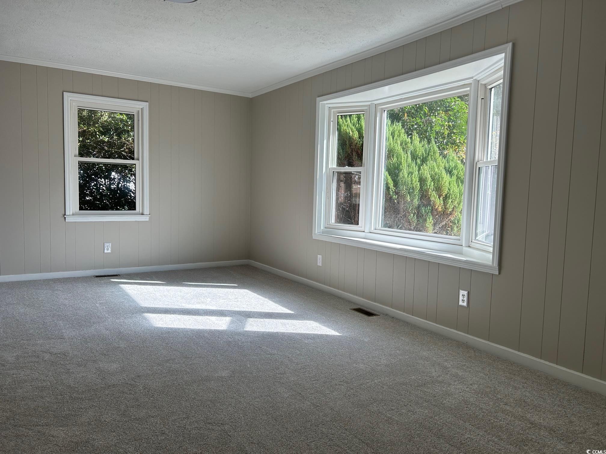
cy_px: 227
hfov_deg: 67.3
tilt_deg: -5.1
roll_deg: -1.0
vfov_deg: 53.1
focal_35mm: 26
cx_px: 303
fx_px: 455
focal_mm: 5.7
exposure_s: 1/581
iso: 50
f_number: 1.5
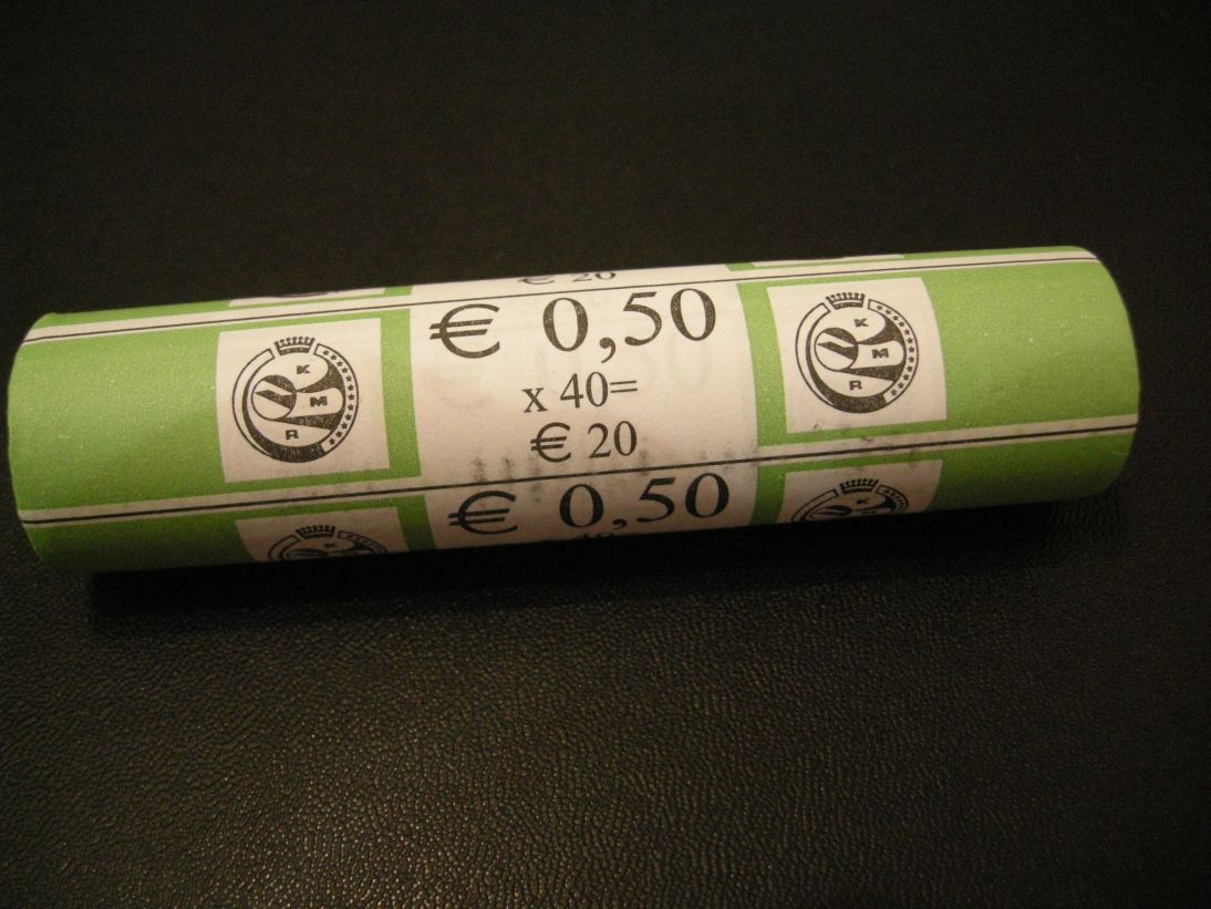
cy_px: 454
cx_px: 606
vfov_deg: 39.7
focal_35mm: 36
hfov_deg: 51.3
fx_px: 1260
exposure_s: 1/41
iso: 400
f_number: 2.7
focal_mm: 7.5
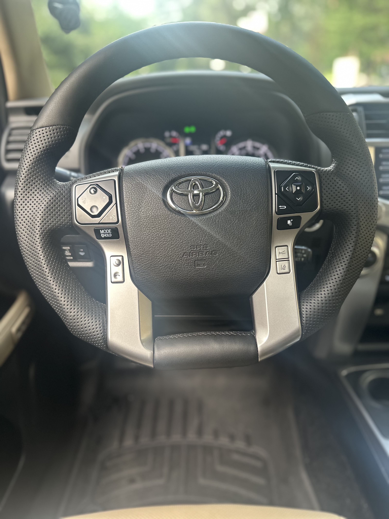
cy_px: 260
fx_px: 360
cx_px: 194
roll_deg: +3.4
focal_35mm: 24
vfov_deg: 71.6
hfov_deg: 56.8
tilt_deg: -26.4
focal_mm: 6.86
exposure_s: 1/121
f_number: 1.78
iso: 200
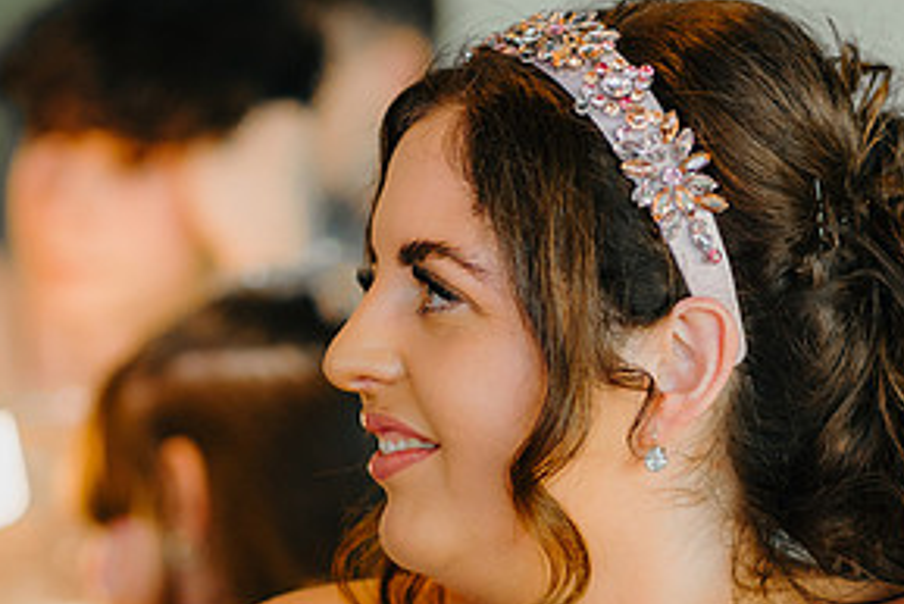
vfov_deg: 5.2
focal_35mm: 266
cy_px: 503
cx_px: 430
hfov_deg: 7.7
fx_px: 6683
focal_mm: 85
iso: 800
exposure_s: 1/200
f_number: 1.8
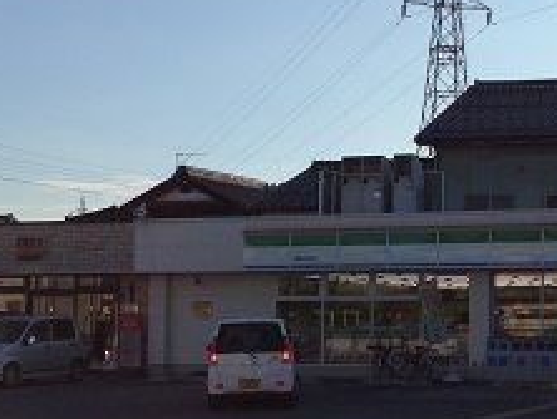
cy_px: 258
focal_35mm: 97
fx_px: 1562
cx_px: 521
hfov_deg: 19.8
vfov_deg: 15.3
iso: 50
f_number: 2.4
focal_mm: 4.13
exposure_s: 1/1748
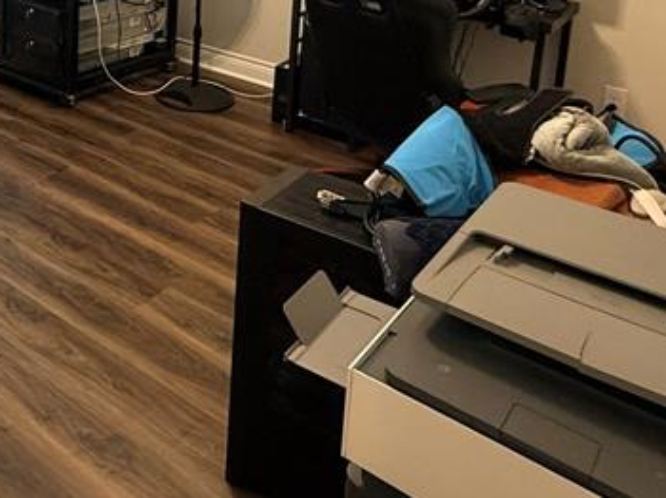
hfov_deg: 43.1
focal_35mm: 41
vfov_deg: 31.3
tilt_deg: -10.6
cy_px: -46
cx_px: 110
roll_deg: -1.9
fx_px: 788
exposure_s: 1/60
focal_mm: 2.22
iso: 320
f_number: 2.2
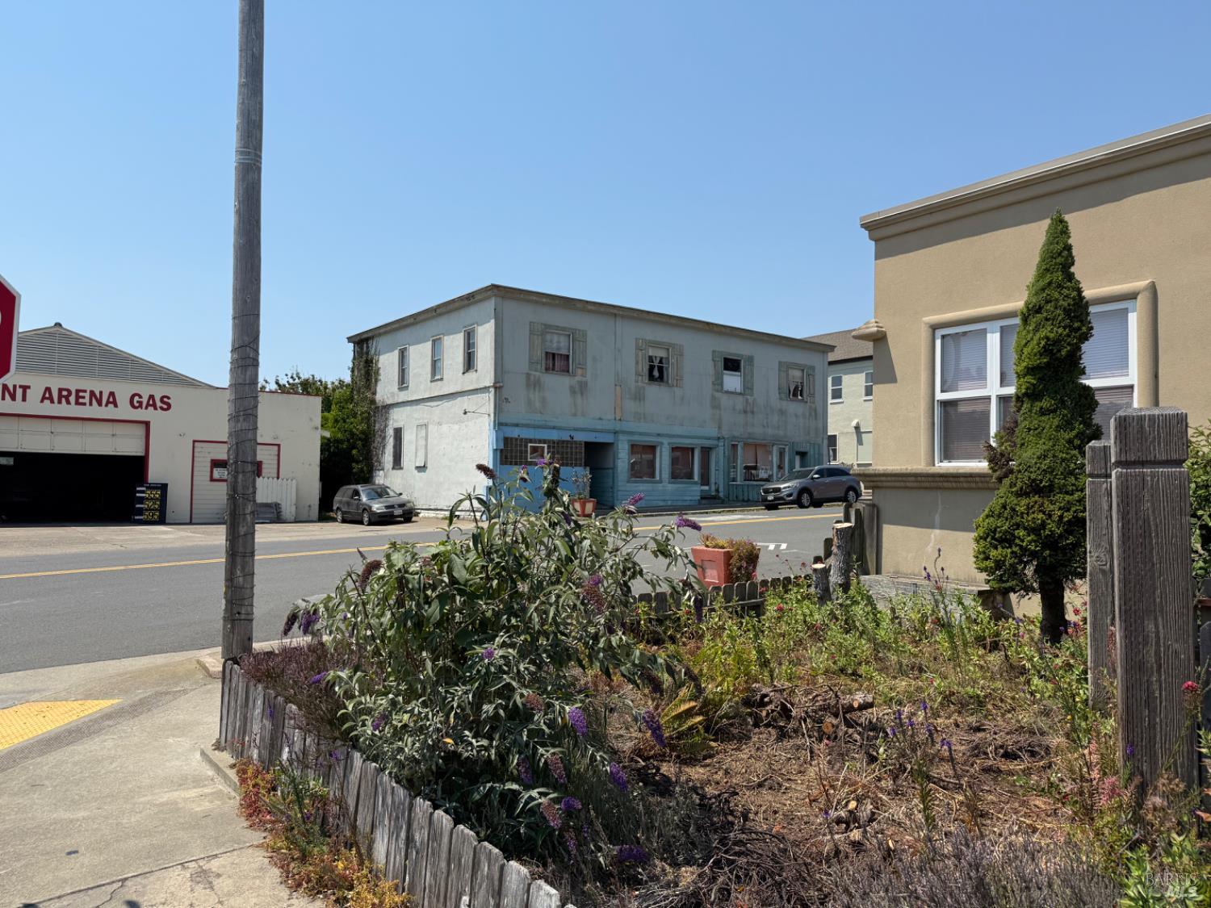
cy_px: 454
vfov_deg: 56.8
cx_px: 606
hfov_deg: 71.6
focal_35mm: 24
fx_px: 840
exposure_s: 1/5319
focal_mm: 6.76
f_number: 1.78
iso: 80
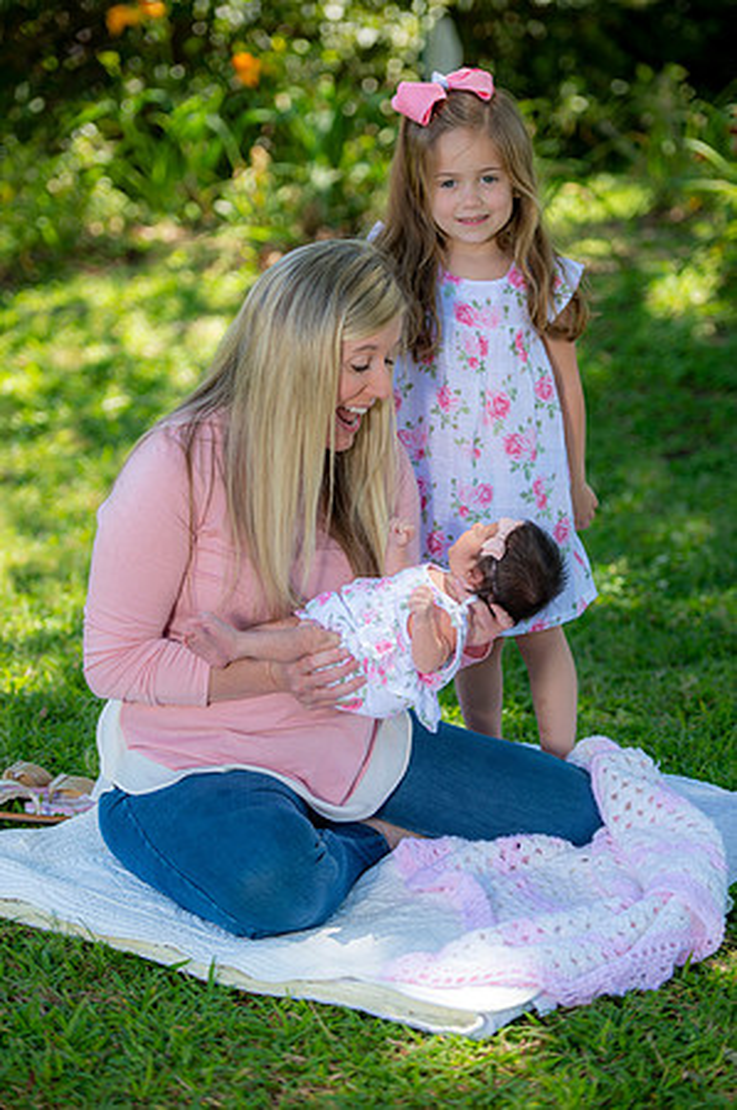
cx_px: 368
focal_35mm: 102
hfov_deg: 13.4
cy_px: 555
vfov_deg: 20.0
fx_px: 3139
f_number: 2.8
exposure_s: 1/250
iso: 100
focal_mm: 102
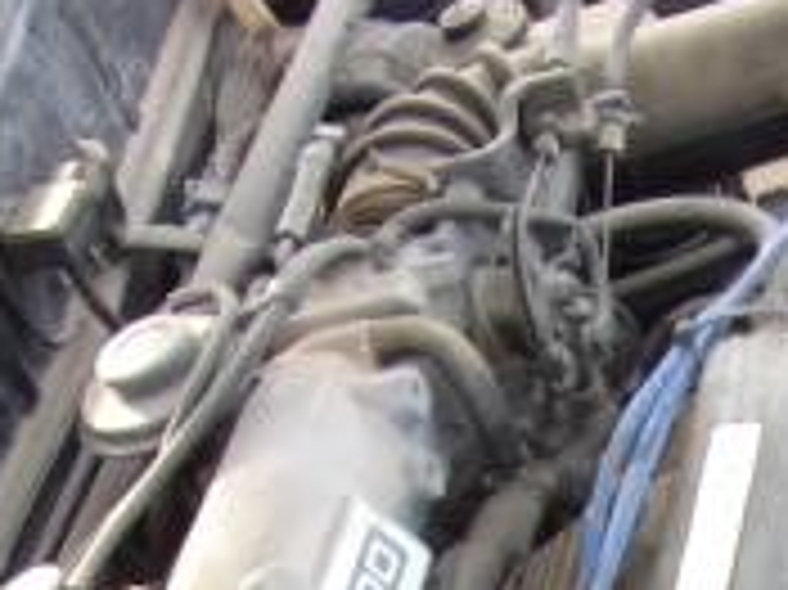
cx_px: 959
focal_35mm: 110
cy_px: 1234
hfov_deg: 17.1
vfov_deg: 11.8
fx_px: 2502
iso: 80
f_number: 3.3
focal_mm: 4.3
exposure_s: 1/100
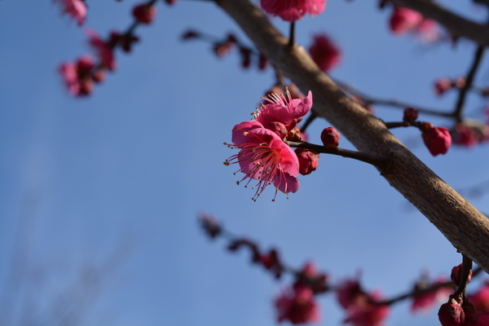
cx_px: 244
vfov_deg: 22.6
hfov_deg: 33.4
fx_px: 815
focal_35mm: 60
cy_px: 163
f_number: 8
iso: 100
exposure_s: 1/250
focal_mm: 40
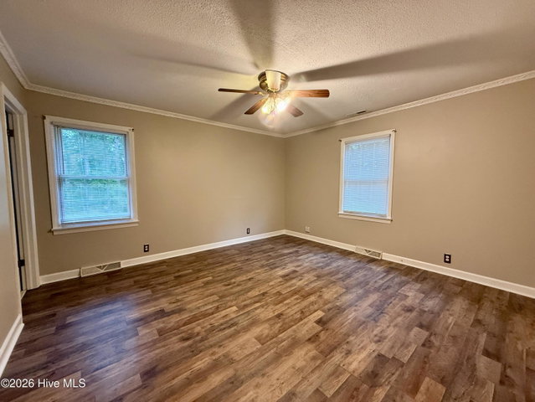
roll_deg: +0.0
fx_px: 216
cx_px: 268
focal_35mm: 14
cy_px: 201
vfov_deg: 85.7
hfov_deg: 102.0
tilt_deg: -4.1
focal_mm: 2.22
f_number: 2.2
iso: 400
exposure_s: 1/60
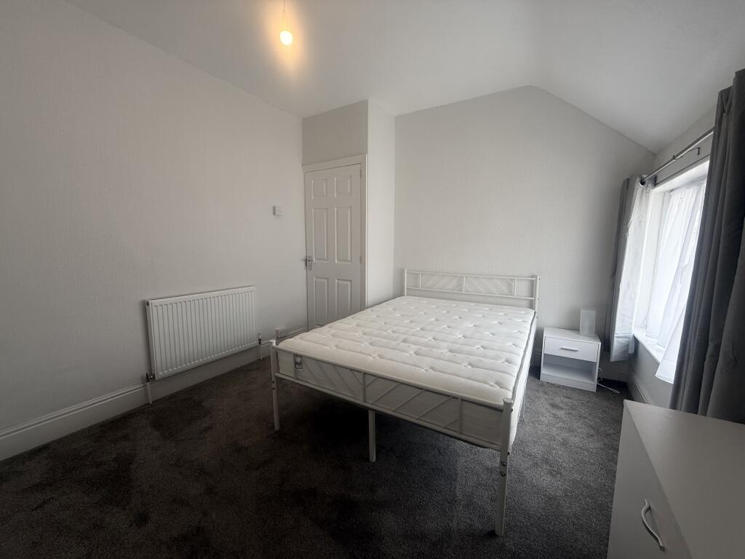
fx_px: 301
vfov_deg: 85.7
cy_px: 280
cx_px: 372
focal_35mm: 14
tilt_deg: -6.9
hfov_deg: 102.1
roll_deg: -0.3
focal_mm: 2.22
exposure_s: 1/99
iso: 50
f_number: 2.2
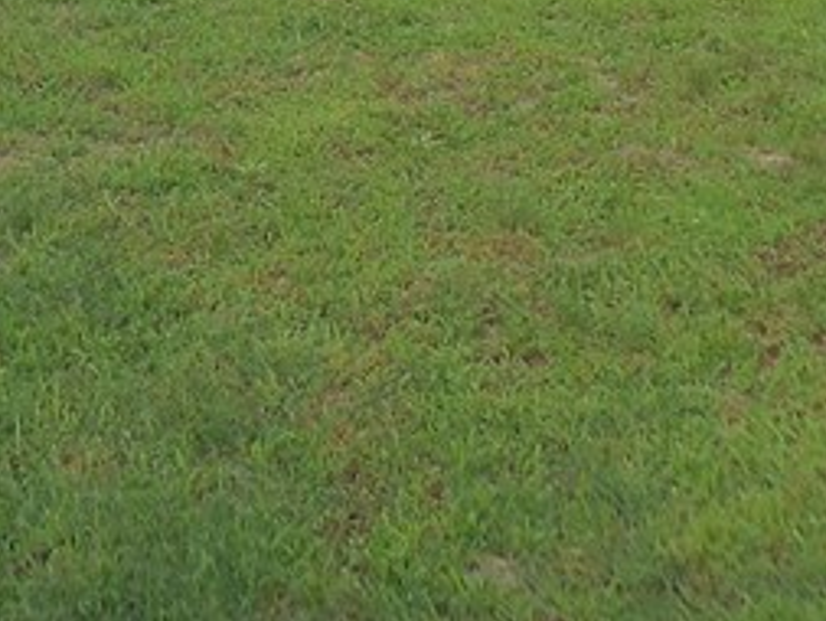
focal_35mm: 101
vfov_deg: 13.5
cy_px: -418
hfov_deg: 19.3
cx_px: 202
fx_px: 2411
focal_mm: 4.5
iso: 125
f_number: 3.3
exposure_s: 1/500
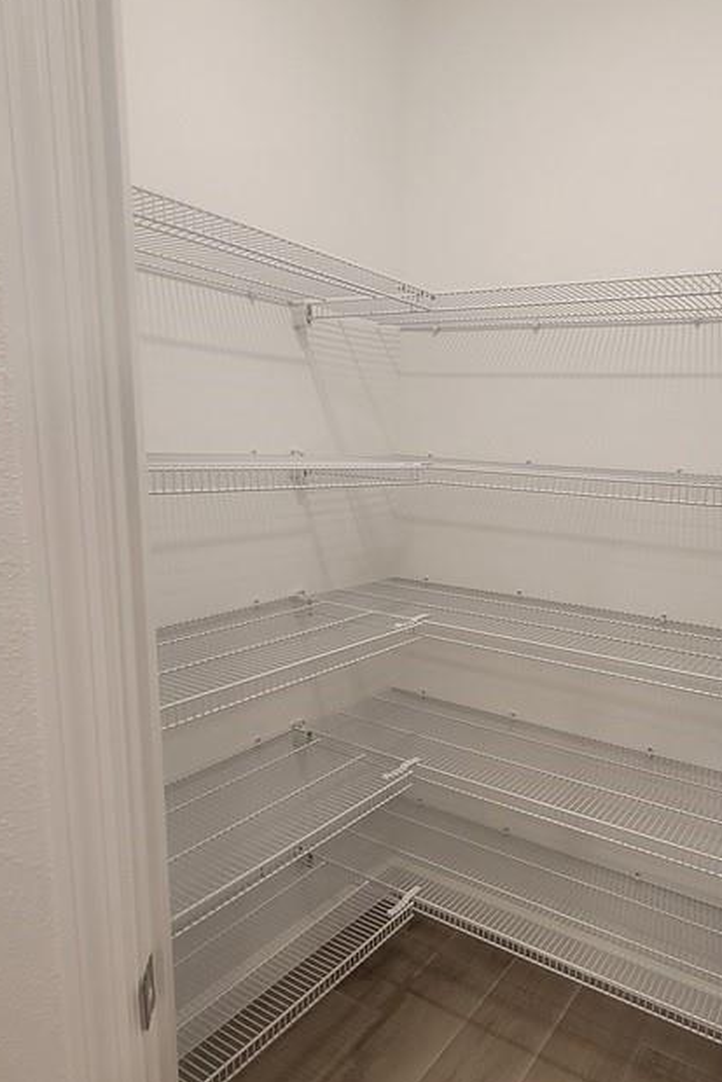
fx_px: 661
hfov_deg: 55.6
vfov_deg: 78.4
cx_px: 502
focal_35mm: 22
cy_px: 589
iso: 160
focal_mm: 2.2
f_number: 2.2
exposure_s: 1/60
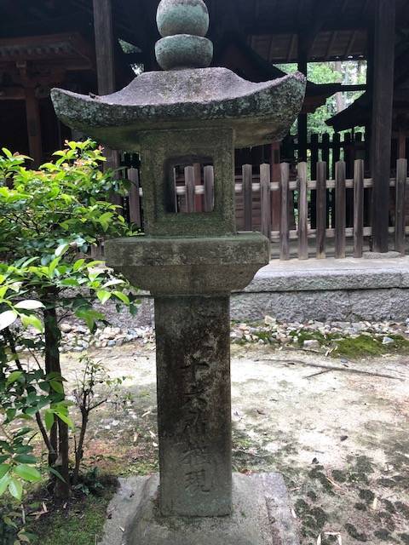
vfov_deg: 63.4
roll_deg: +3.3
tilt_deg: -7.7
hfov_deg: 49.7
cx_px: 204
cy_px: 272
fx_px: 441
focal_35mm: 28
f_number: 1.8
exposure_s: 1/40
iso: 25
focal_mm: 3.99
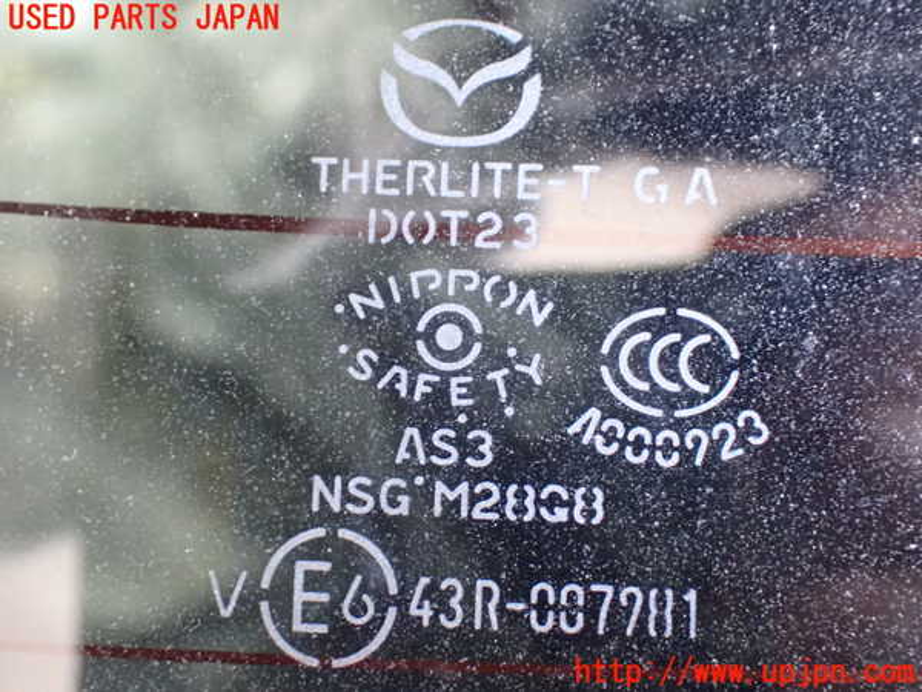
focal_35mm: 58
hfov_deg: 33.2
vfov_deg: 25.2
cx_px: 461
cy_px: 346
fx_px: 1545
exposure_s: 1/60
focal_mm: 10.35
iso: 1600
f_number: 3.5
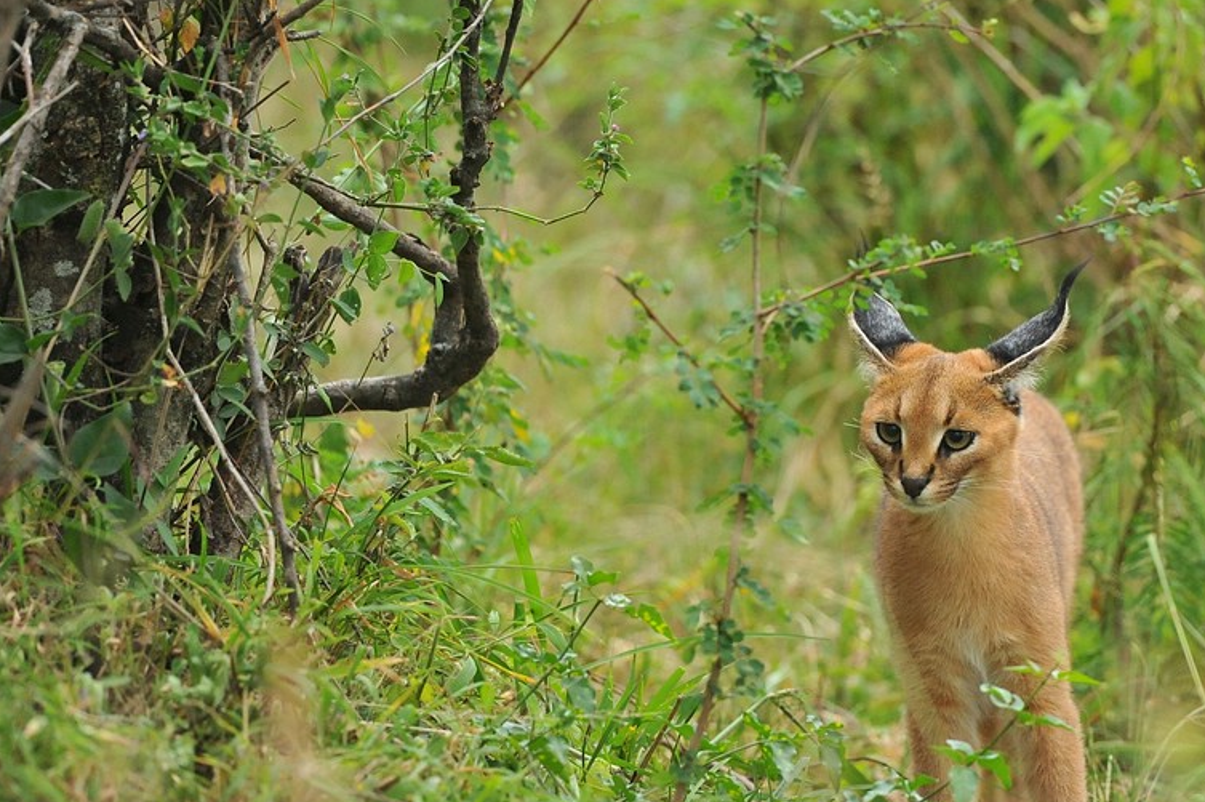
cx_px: 645
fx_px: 22210
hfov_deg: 3.1
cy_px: 478
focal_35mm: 664
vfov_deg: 2.1
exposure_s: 1/125
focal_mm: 500
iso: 2000
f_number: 4
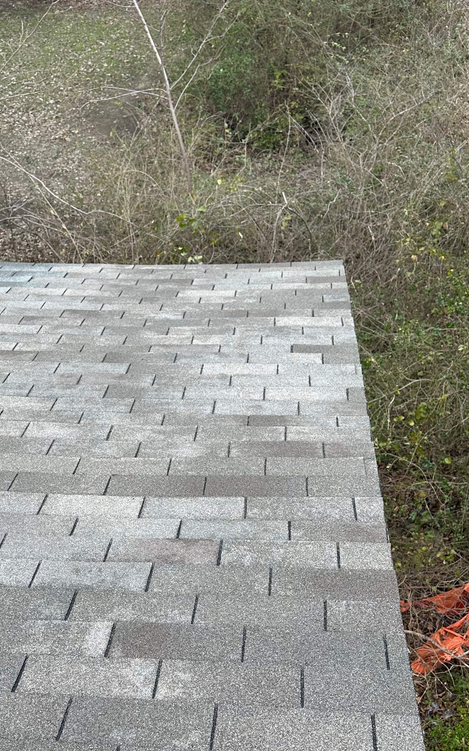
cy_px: 496
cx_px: 142
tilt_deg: -45.2
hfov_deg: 29.6
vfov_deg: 45.6
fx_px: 879
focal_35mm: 43
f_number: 1.78
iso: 80
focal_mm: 6.86
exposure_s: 1/767
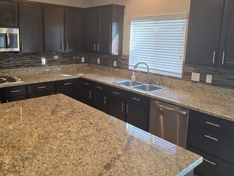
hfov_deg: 58.2
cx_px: 105
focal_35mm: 31
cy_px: 73
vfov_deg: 45.3
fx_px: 210
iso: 125
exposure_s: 1/120
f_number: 1.7
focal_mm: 6.3
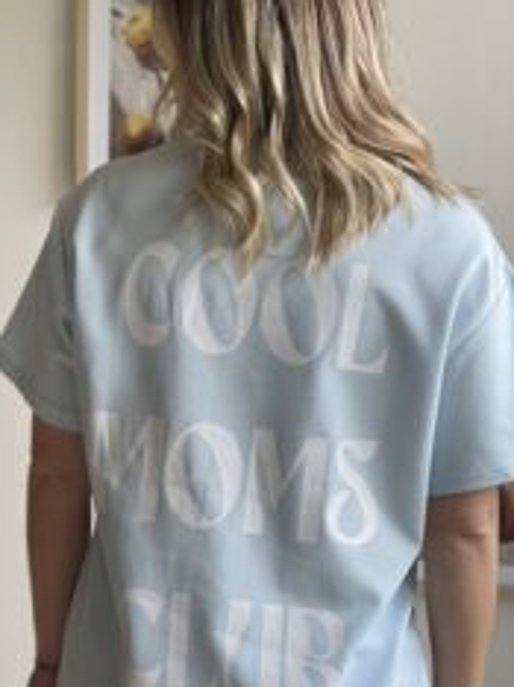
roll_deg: -0.3
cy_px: 443
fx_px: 1765
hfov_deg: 16.5
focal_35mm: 89
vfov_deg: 22.0
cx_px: 126
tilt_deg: -5.7
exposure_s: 1/122
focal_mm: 6
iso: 40
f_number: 2
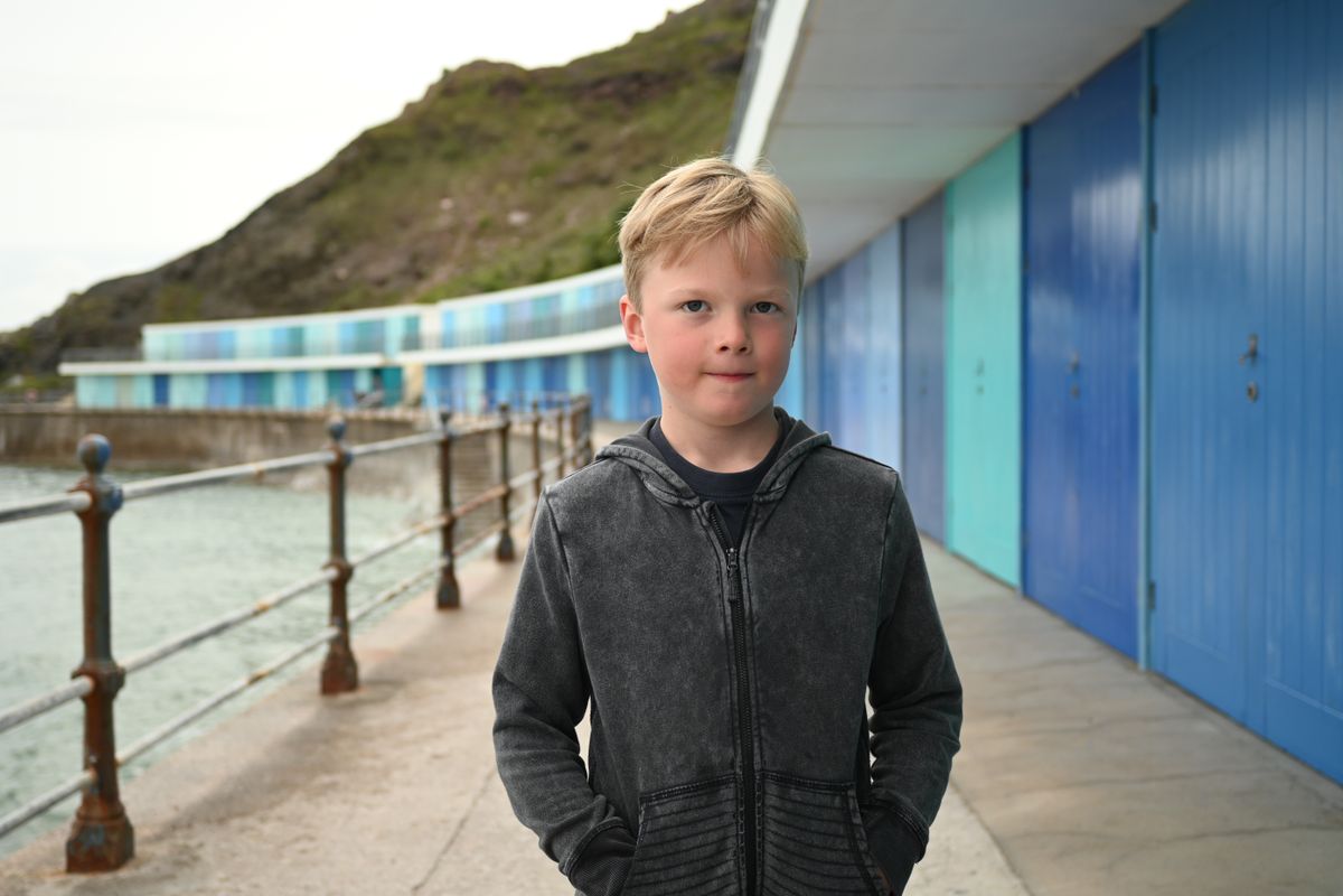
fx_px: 1567
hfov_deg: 46.4
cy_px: 448
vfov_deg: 31.9
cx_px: 672
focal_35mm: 42
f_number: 2.8
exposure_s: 1/100
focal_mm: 28
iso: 100
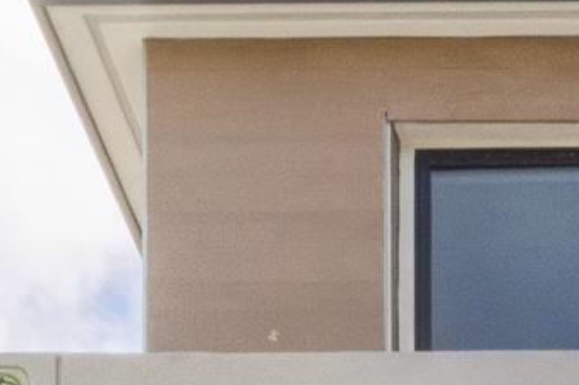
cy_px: 1228
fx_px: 2379
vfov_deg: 7.8
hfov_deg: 13.0
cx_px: 898
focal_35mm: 148
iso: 500
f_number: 22
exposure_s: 1/60
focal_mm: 20
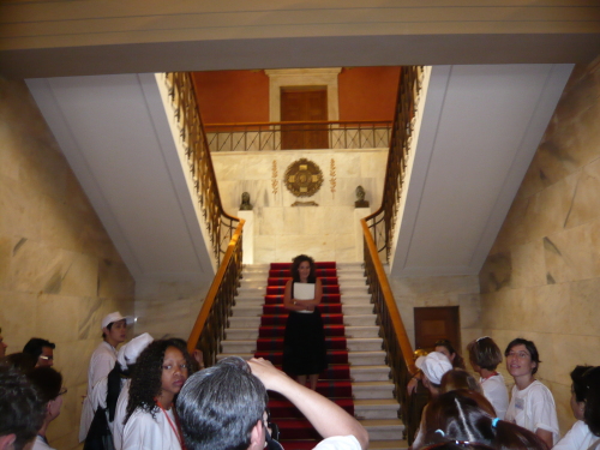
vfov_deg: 49.7
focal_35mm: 28
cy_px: 225
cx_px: 300
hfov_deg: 63.4
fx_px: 485
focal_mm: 4.6
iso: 200
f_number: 2.8
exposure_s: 1/30
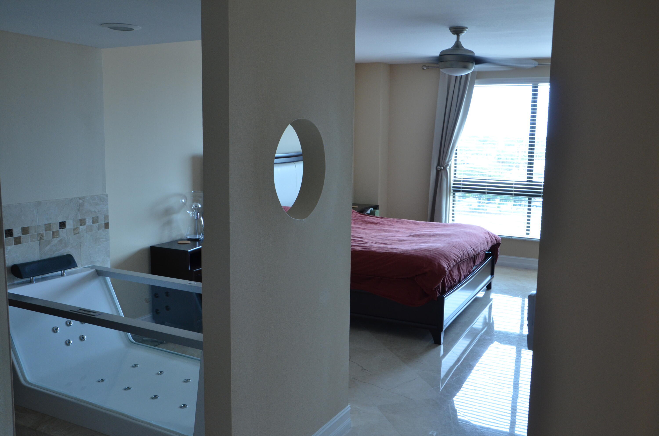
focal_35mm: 33
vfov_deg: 39.8
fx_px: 603
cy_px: 218
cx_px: 330
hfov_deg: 57.3
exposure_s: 1/20
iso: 640
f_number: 8
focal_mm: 22
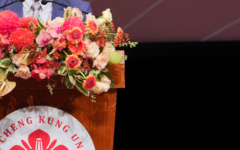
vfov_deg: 2.6
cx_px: 37
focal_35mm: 499
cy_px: 52
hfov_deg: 4.2
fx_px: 3264
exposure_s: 1/400
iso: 1600
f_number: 4
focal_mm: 162
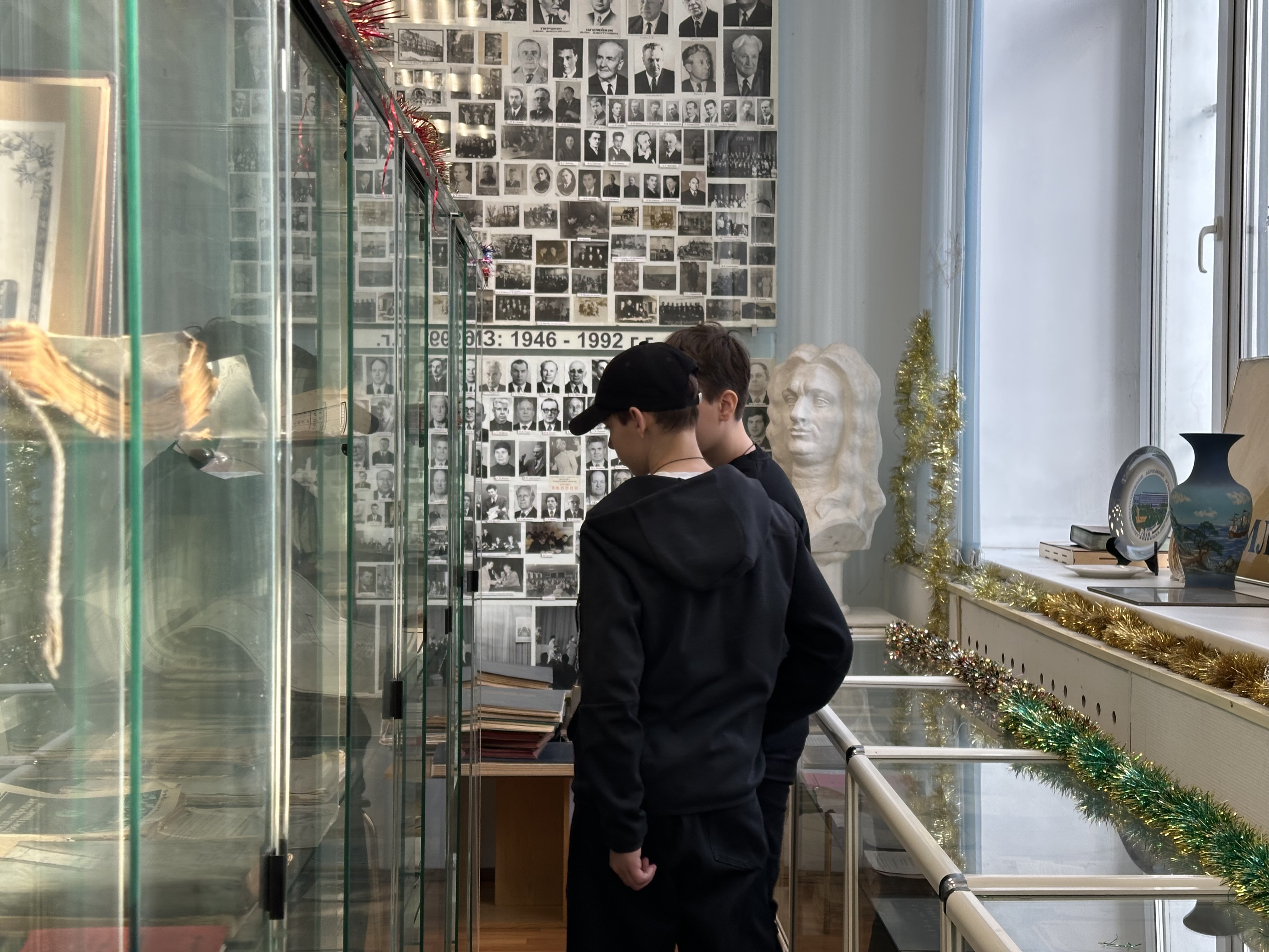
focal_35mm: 48
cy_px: 476
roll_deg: -1.1
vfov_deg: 30.3
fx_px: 1760
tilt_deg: -0.5
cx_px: 634
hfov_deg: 39.7
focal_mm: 6.86
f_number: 1.78
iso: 50
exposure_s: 1/121
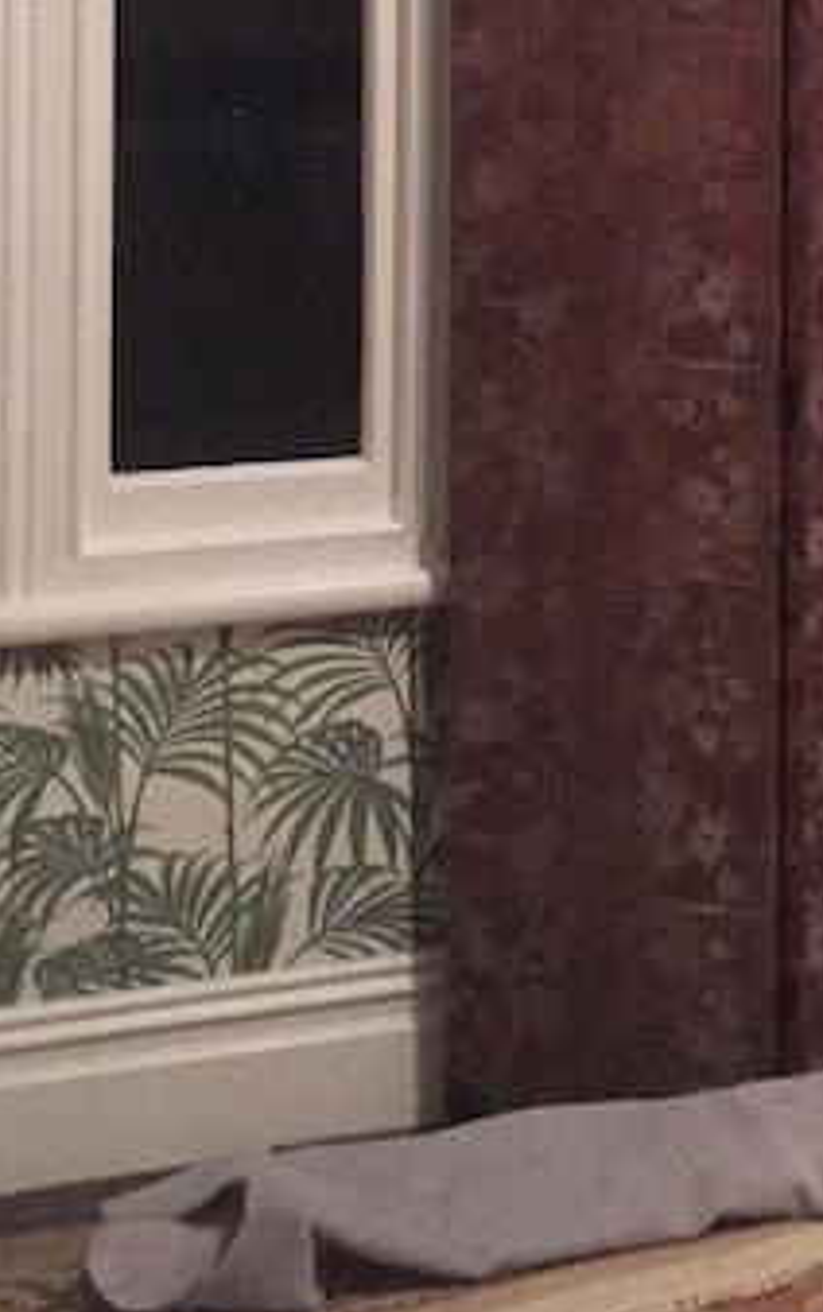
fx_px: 3329
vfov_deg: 21.3
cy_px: -97
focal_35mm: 93
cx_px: 916
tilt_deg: -2.7
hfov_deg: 13.8
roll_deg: -0.9
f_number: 2.2
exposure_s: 1/17
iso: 320
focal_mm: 4.15
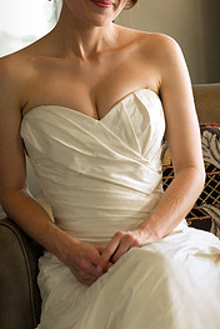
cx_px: 149
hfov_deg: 7.6
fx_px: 1646
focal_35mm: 180
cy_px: 174
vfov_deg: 11.4
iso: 640
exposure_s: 1/250
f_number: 3.2
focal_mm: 70
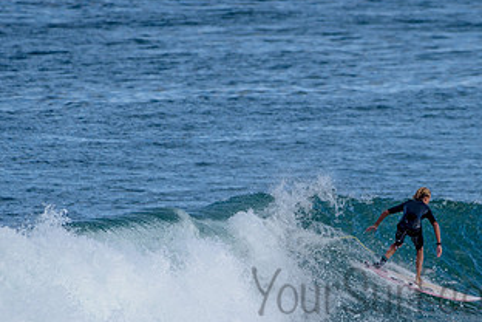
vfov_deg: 1.2
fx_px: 15249
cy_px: 278
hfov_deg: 1.8
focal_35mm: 1139
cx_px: 411
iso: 180
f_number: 5.6
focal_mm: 500
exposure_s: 1/1250
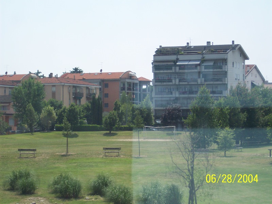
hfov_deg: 17.3
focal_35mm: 114
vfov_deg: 13.0
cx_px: 136
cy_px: 102
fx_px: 896
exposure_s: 1/350
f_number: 4.8
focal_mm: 24
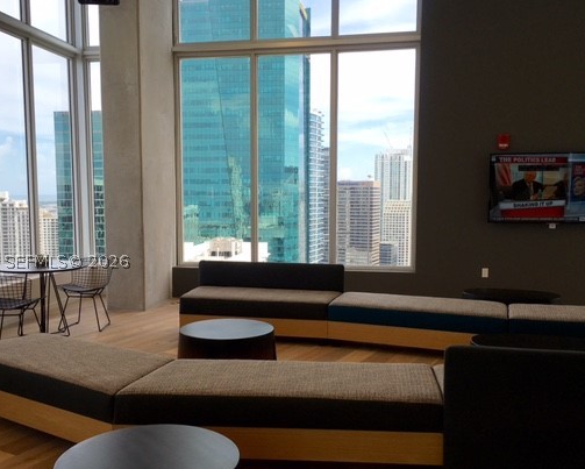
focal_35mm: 36
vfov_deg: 41.1
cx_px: 269
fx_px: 624
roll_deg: +0.0
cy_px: 261
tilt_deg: -3.8
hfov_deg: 50.2
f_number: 2.2
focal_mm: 4.15
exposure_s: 1/337
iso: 25
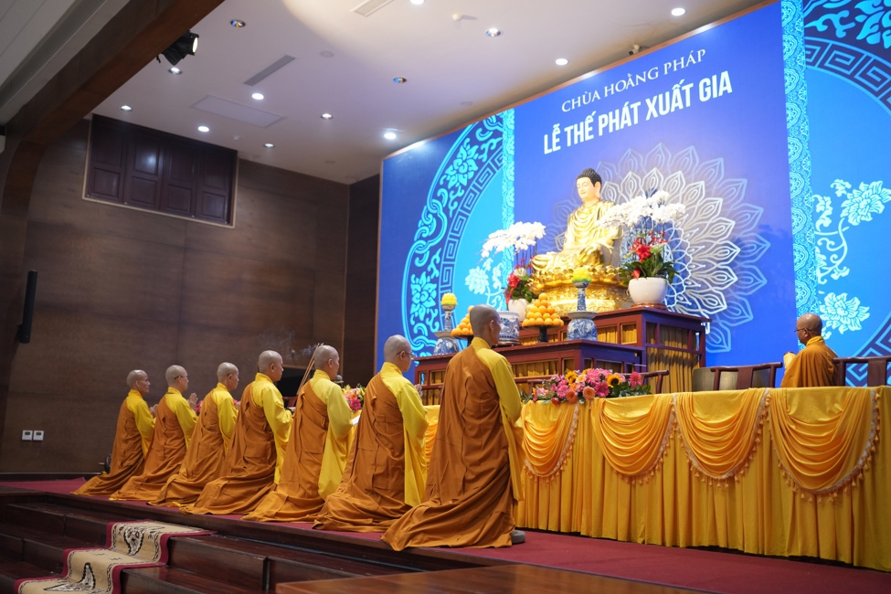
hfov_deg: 54.4
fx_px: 866
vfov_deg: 37.9
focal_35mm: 35
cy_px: 297
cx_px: 446
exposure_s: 1/200
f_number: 2
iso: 1250
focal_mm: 35
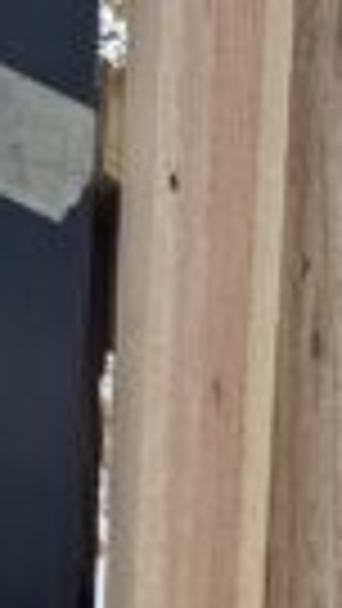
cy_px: 1621
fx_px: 3061
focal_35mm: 190
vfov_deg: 9.6
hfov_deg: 6.1
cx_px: -472
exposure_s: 1/3464
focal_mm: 6.25
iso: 80
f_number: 1.7
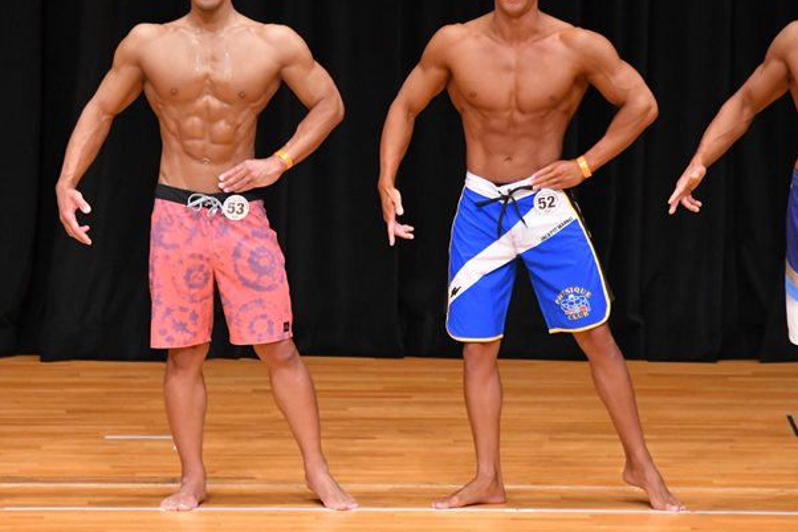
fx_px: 8132
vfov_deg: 3.7
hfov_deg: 5.6
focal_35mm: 367
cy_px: 199
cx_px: 314
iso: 4000
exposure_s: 1/400
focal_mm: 190
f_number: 5.6
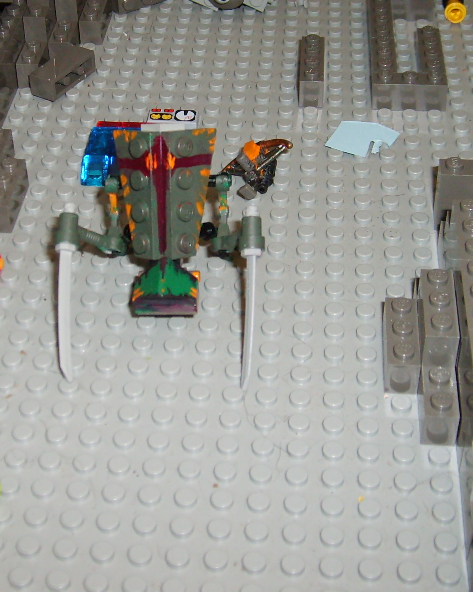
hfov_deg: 24.5
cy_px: 206
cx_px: 165
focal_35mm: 62
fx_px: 1085
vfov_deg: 30.3
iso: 100
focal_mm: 5.8
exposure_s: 1/45
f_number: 2.8
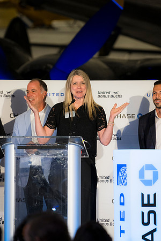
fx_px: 1509
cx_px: 80
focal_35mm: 225
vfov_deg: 9.1
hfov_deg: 6.1
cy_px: 120
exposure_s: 1/160
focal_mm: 150
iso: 900
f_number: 2.8
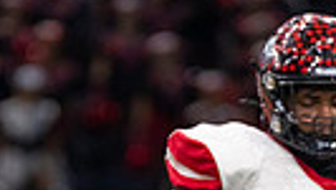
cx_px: 131
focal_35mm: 1142
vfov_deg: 1.1
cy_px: 390
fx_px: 10181
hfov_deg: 1.9
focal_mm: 200
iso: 1600
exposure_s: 1/1000
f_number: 2.8
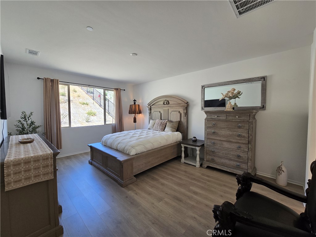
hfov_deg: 106.2
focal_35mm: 13
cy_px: 118
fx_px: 119
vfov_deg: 89.9
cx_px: 158
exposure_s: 1/60
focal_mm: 2.2
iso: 64
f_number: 2.2
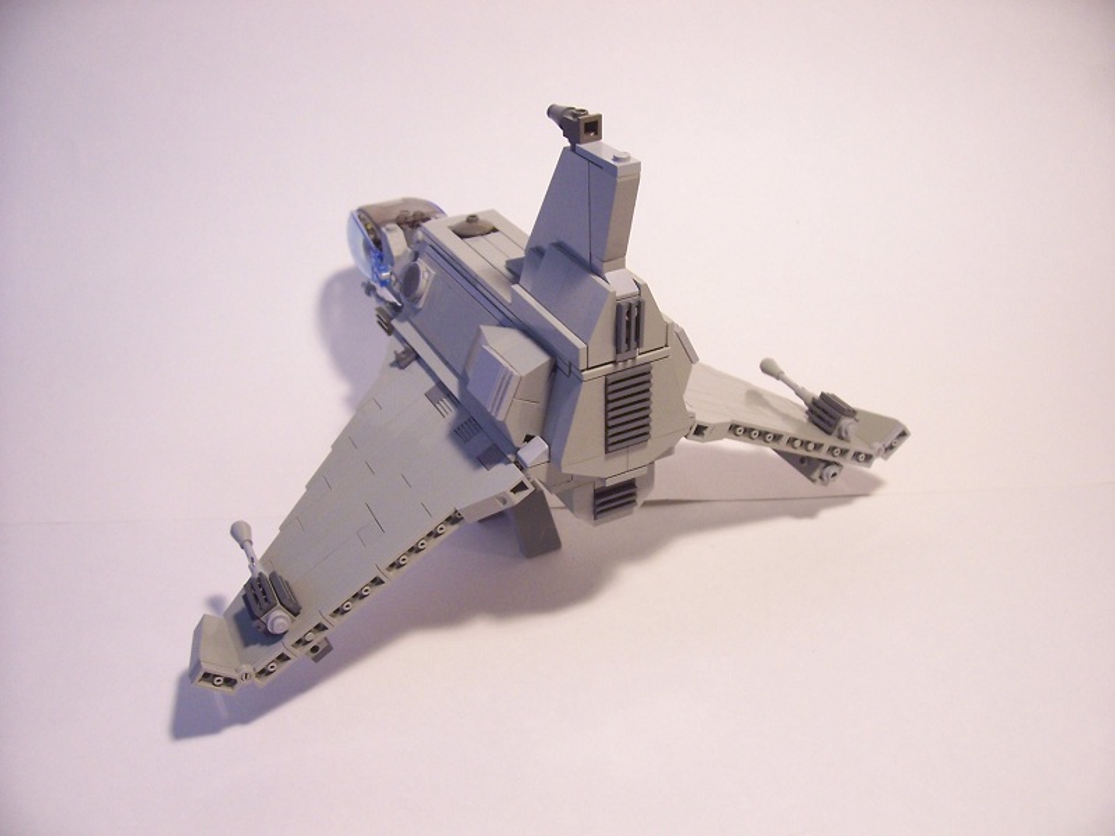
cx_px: 558
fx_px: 1095
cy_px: 418
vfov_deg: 41.8
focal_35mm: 34
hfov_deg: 54.0
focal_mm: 5.6
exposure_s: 1/30
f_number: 2.7
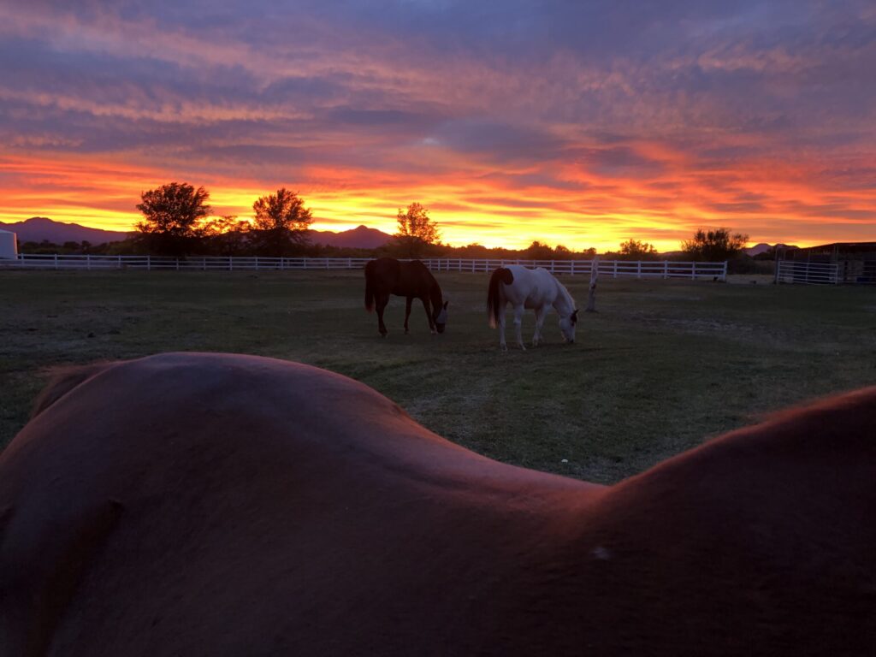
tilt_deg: -4.6
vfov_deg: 49.7
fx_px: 709
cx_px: 438
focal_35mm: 28
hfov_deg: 63.4
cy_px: 328
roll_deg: -0.6
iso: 400
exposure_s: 1/60
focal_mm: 3.99
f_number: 1.8
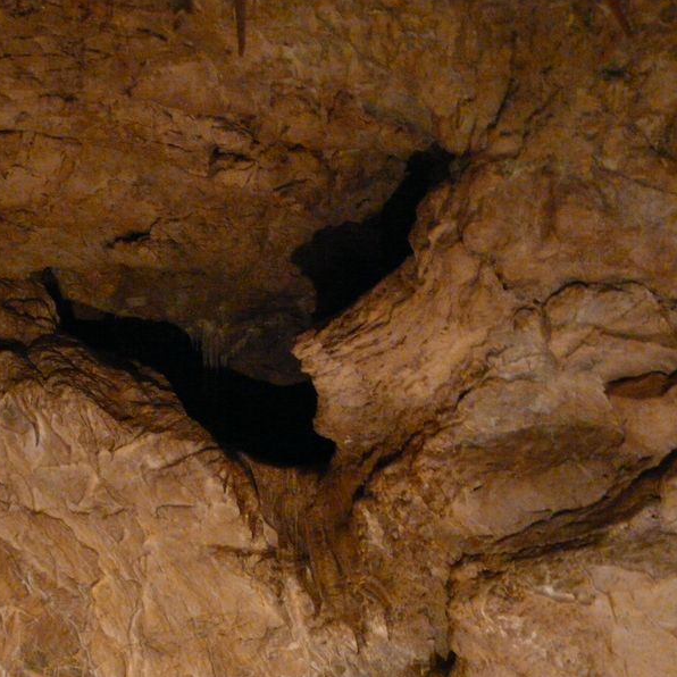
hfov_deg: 33.3
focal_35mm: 51
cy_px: 338
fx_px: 1128
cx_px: 260
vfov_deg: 33.4
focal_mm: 7
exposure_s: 1/8
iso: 800
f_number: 3.2
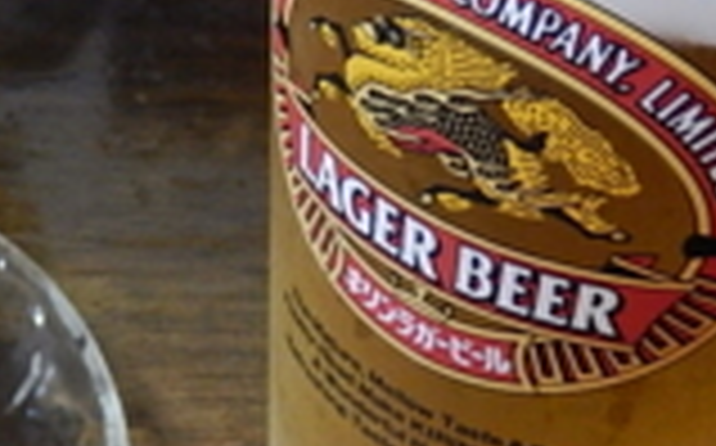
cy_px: 374
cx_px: 194
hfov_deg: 20.7
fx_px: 1949
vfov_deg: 13.0
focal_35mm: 100
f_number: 3.4
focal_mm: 4.5
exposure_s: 1/8
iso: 400
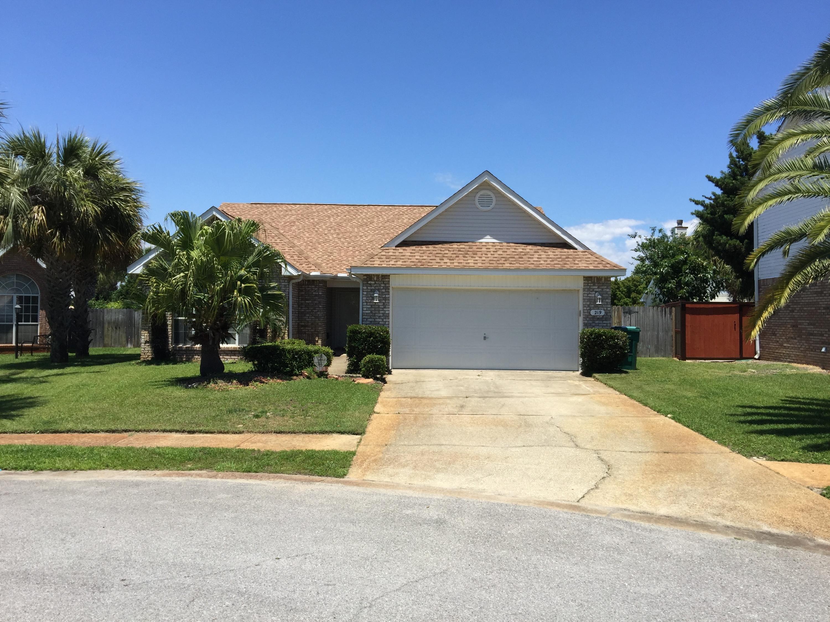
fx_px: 695
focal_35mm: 29
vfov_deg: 48.2
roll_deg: -2.1
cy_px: 311
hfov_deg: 61.7
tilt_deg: -0.2
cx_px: 415
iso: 32
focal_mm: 4.15
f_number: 2.2
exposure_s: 1/1980
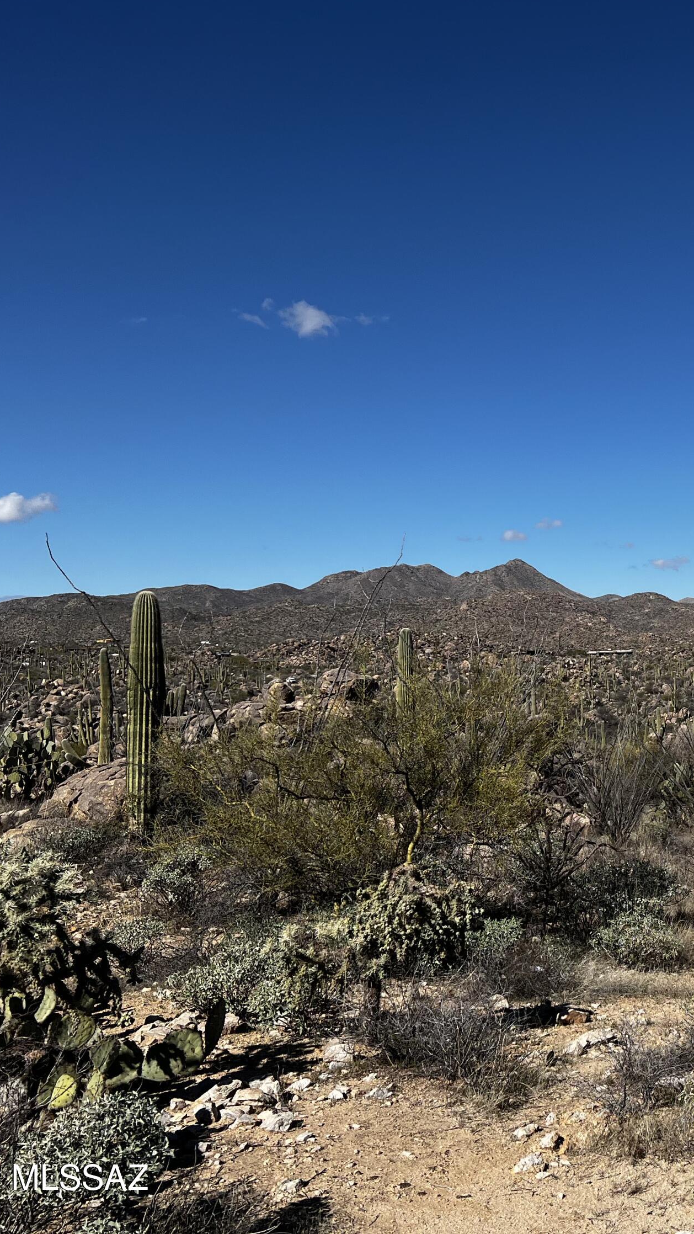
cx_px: 723
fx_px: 1243
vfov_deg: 52.8
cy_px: 614
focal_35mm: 38
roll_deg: +3.4
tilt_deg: +1.5
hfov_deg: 28.9
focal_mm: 5.7
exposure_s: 1/6579
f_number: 1.5
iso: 50
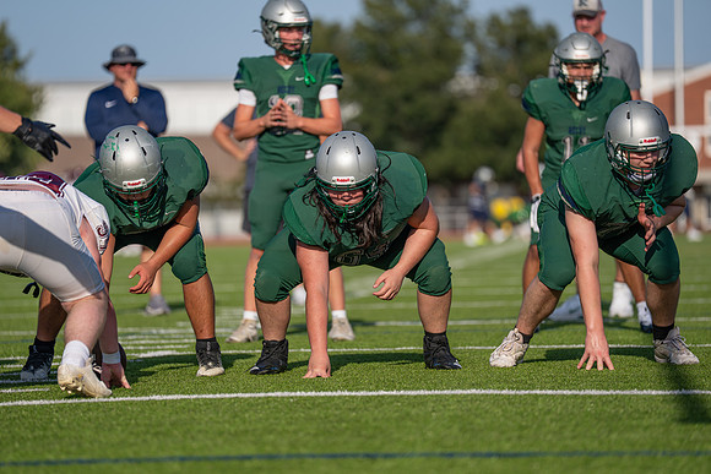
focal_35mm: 202
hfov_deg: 10.2
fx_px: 3999
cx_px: 356
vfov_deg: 6.8
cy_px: 237
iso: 160
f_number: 2.8
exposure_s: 1/3200
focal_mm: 200
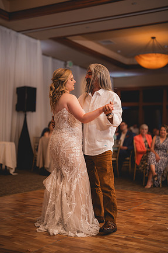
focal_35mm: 52
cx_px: 83
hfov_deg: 26.0
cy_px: 123
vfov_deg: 38.2
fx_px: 365
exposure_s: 1/250
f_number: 1.2
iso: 125
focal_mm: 50
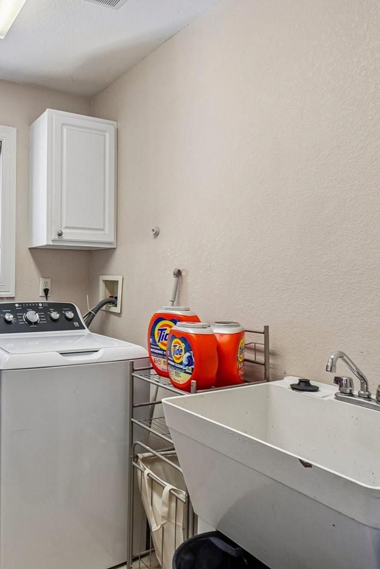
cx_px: 57
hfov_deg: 50.5
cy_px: 279
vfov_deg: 76.1
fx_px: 364
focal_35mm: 23
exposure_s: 1/20
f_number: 8
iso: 400
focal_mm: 10
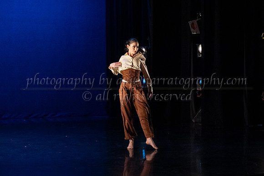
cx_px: 126
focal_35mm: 94
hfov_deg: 21.6
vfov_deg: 14.5
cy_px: 83
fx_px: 691
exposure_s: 1/400
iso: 4000
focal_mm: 75
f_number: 3.5
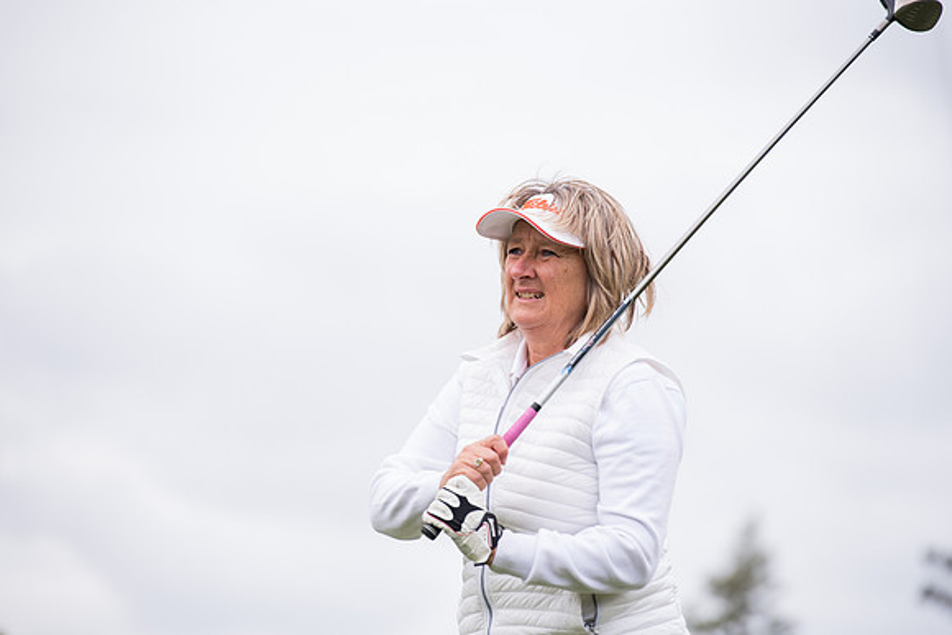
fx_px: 5290
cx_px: 476
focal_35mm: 200
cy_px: 318
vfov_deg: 6.9
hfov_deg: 10.3
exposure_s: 1/1600
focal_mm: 200
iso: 640
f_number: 4
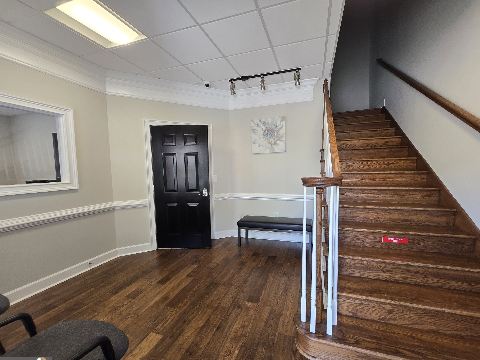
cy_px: 182
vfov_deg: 85.7
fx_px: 194
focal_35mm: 14
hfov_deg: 102.0
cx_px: 252
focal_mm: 1.7
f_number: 2.2
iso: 80
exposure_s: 1/50.3
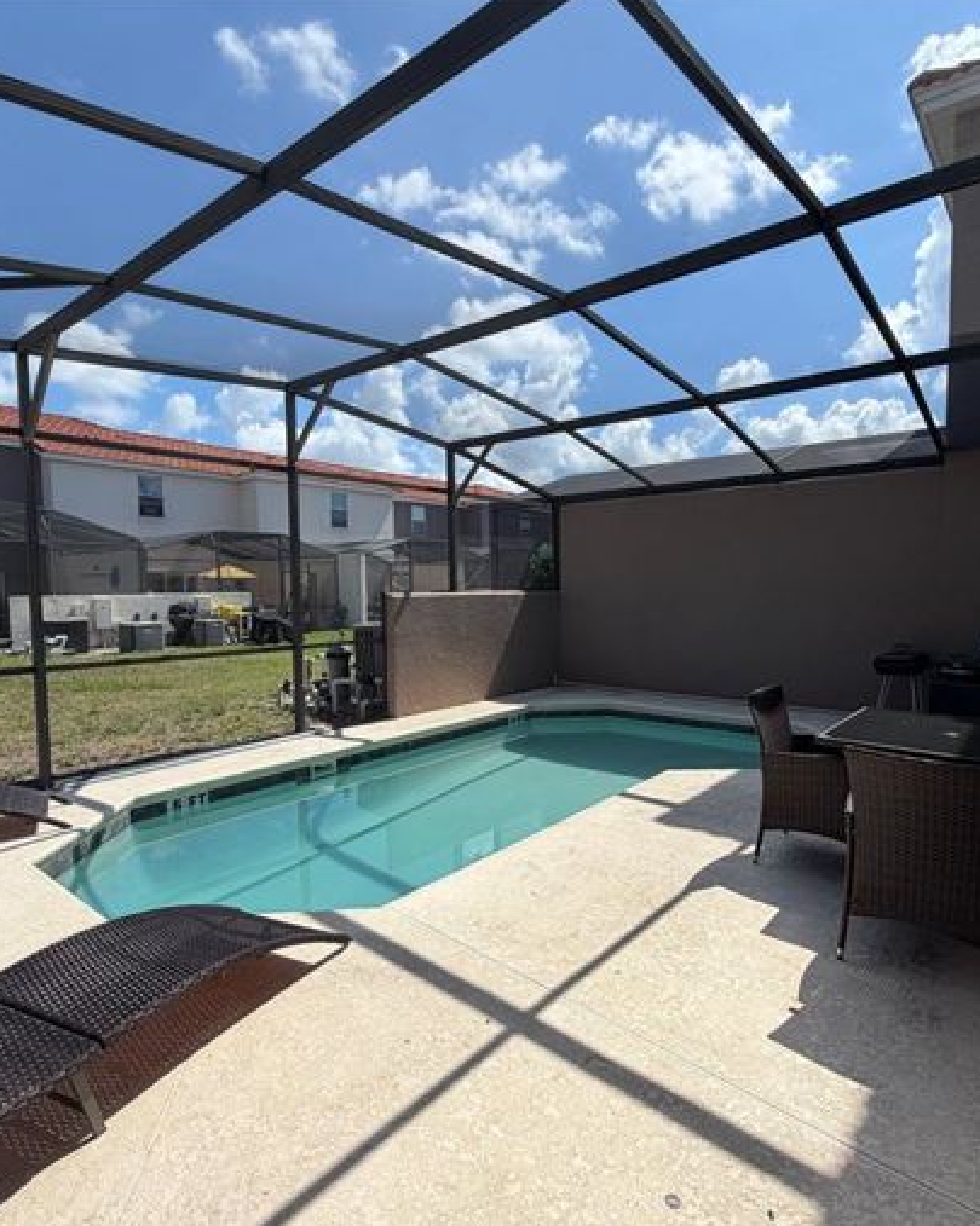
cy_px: 631
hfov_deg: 70.7
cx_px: 529
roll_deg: +0.9
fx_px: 689
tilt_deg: -4.6
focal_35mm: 19
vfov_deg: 83.3
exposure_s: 1/770
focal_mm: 2.22
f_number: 2.2
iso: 25
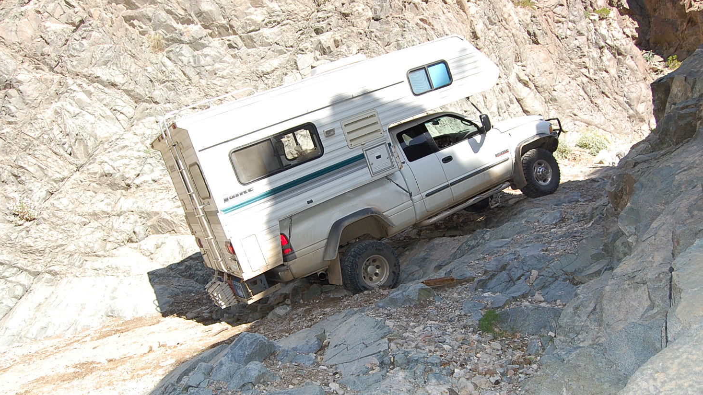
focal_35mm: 29
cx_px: 358
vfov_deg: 40.0
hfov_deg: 66.1
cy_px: 232
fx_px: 540
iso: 320
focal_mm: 18
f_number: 5.6
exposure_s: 1/500
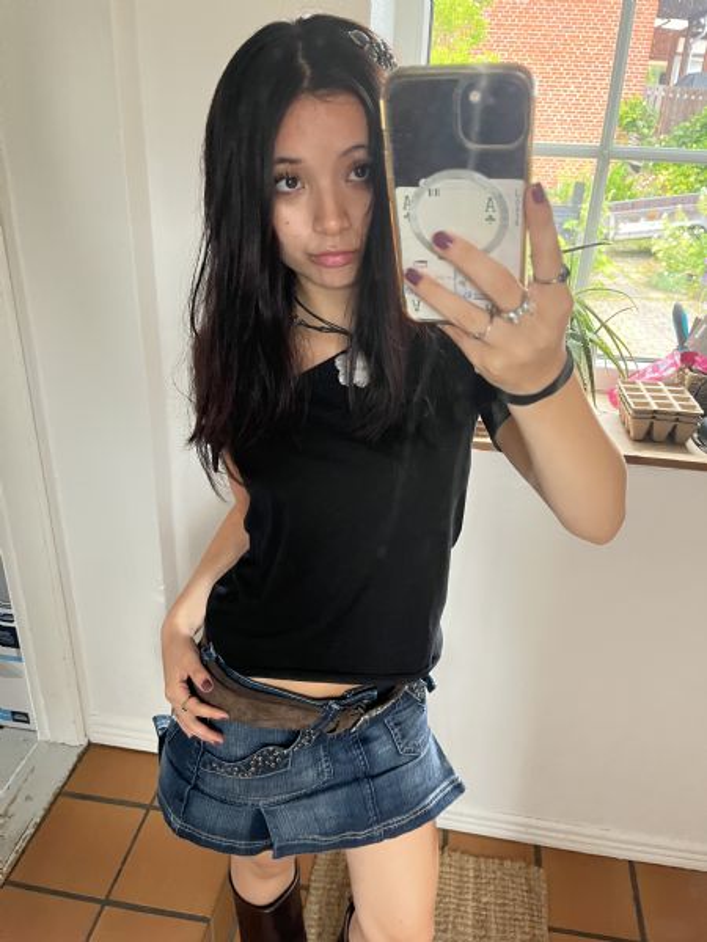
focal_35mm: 26
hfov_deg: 53.1
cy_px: 471
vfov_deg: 67.3
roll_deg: -1.1
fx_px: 708
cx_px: 354
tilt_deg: -27.2
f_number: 1.6
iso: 500
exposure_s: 1/60
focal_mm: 5.1
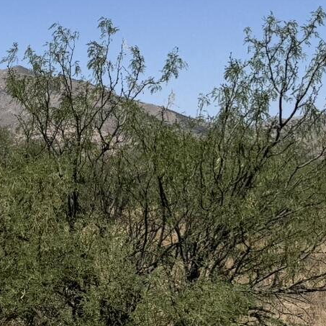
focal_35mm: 96
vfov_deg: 17.9
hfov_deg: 15.1
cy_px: 50
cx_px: -304
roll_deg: +1.1
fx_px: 1023
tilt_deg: +7.7
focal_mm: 6.76
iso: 80
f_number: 1.78
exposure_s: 1/7092
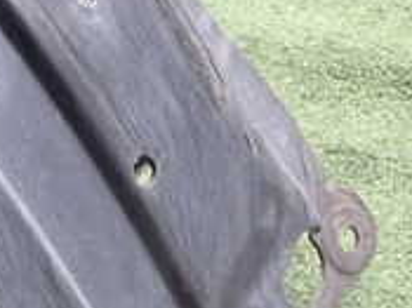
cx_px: -233
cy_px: 310
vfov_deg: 13.3
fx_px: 1308
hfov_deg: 16.1
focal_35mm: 110
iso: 200
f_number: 2.4
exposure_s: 1/60
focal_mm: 5.79
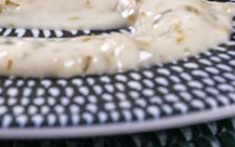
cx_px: 38
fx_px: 3750
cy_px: -141
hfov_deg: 3.6
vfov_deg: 2.2
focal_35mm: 585
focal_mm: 130
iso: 400
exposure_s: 1/250
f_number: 10
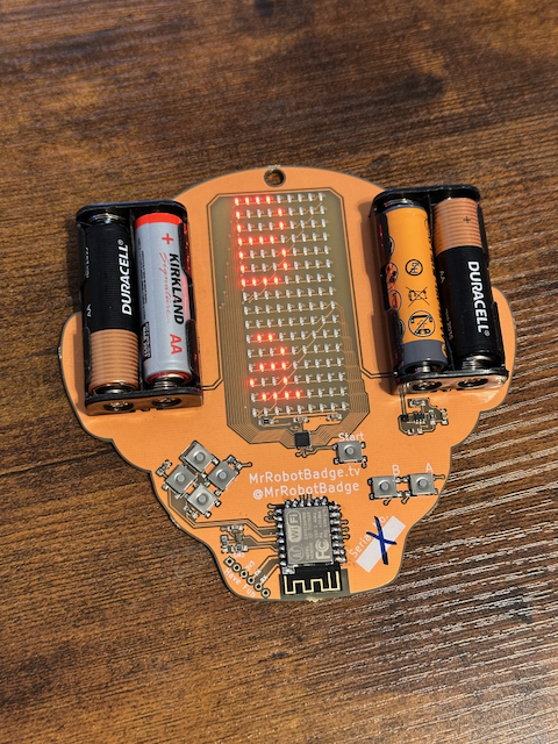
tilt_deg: -70.2
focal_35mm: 48
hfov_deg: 30.3
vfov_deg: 39.7
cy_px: 372
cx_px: 279
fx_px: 1032
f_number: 1.78
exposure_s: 1/40
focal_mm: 6.86
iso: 320
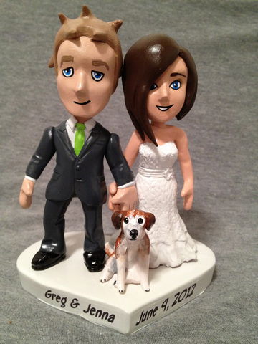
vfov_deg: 52.6
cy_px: 172
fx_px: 348
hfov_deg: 40.7
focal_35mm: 35
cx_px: 129
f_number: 2.4
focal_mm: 4.28
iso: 320
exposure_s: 1/20
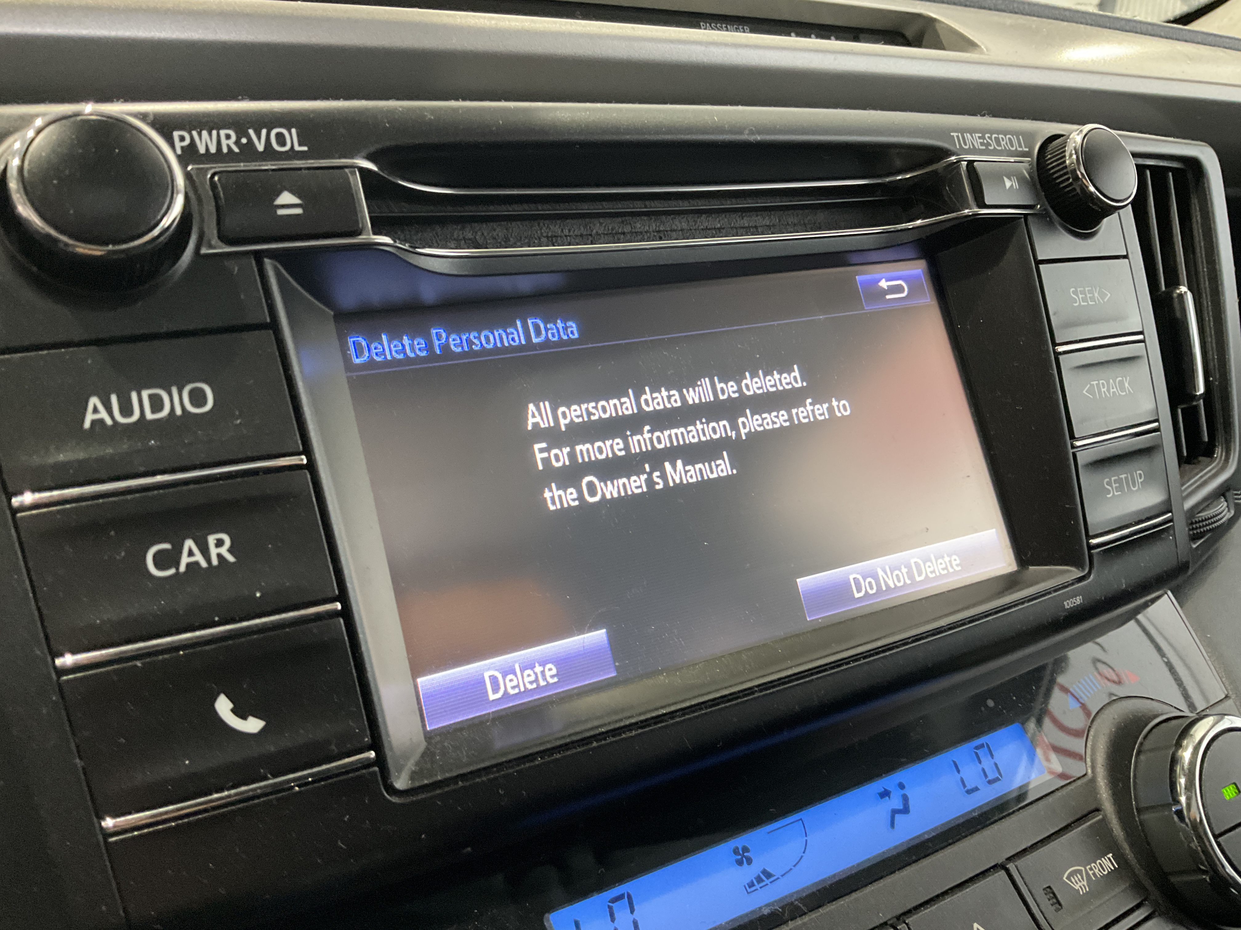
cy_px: 465
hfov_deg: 61.7
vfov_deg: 48.2
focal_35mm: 29
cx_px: 620
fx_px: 1040
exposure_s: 1/56
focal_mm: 3
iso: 250
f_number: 1.8
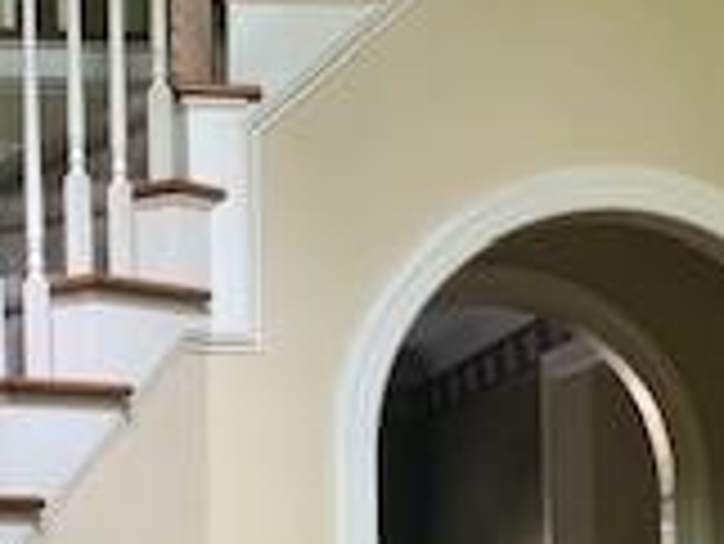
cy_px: 607
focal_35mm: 111
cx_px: 247
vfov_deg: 13.1
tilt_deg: +0.5
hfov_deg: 17.7
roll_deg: +1.4
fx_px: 2323
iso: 40
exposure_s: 1/24
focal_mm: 4
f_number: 1.8
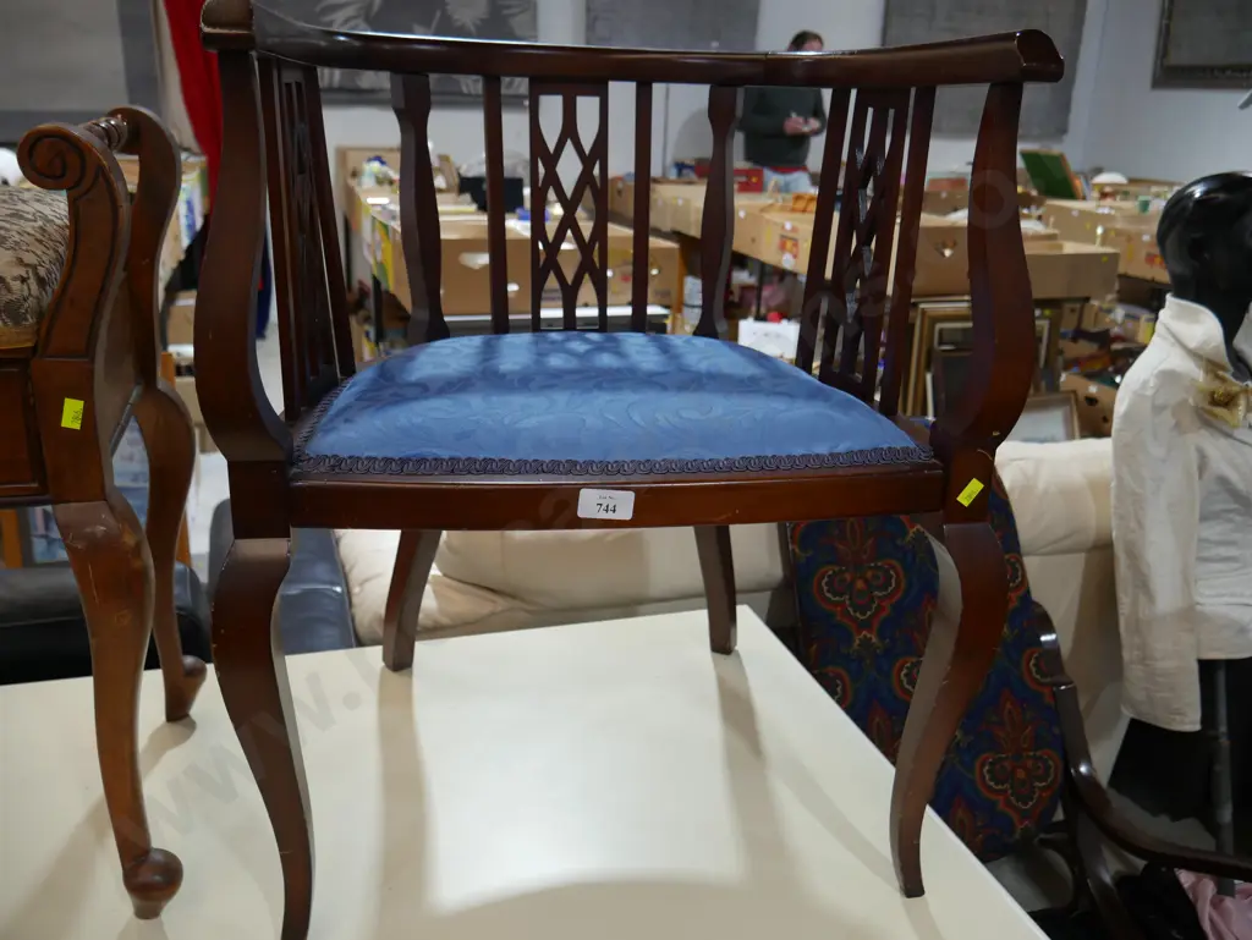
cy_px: 470
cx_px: 626
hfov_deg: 63.4
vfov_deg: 49.8
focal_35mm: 28
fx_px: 1013
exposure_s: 1/60
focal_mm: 14
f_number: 3.5
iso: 400
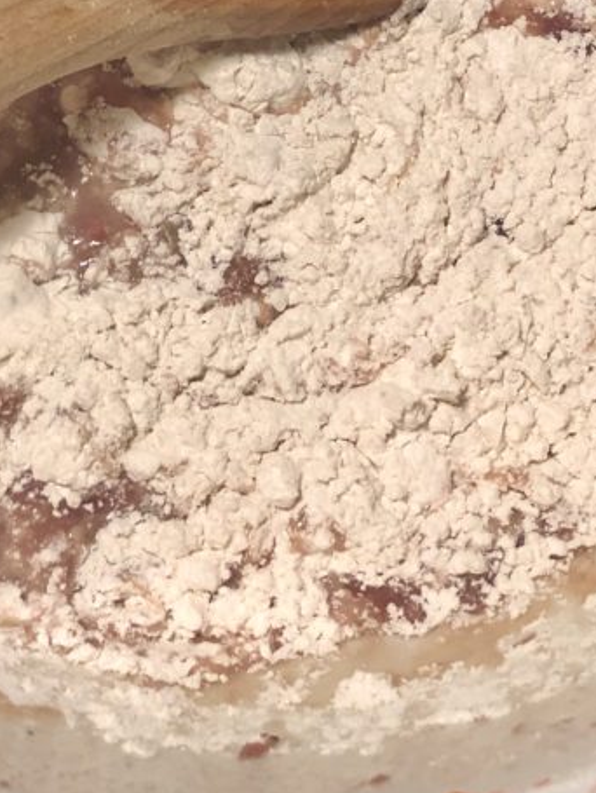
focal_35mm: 63
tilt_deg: -62.2
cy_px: -10
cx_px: -3
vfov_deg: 28.7
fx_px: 1444
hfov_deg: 22.4
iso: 32
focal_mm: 3.99
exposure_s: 1/24
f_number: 1.8
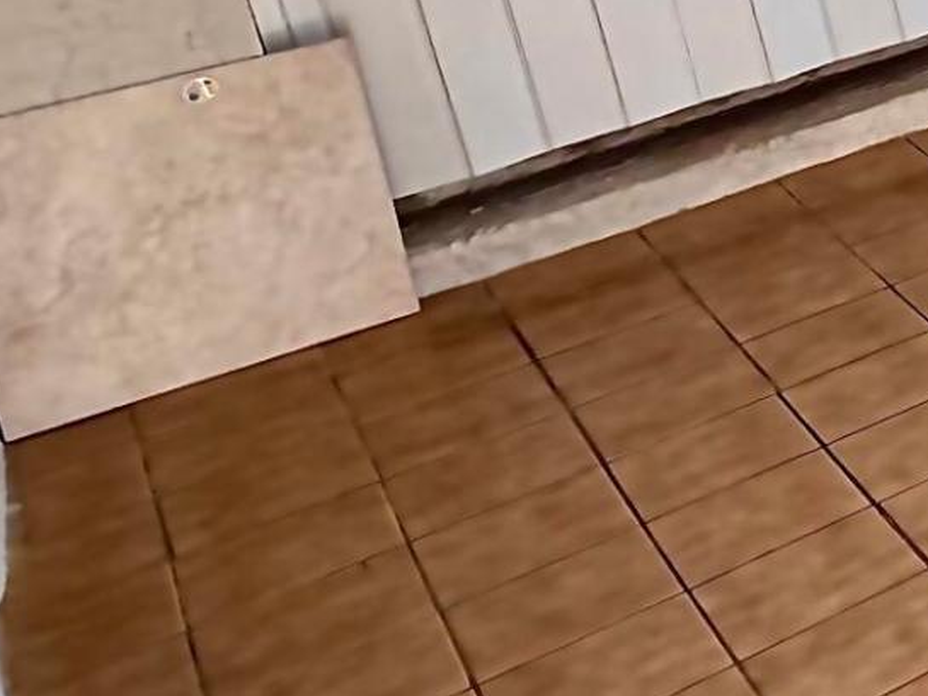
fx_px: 1984
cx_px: 2152
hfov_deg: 15.7
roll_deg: +3.8
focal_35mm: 74
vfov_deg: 18.1
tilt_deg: -13.8
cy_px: -293
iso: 80
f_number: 2.2
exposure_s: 1/121
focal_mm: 2.22
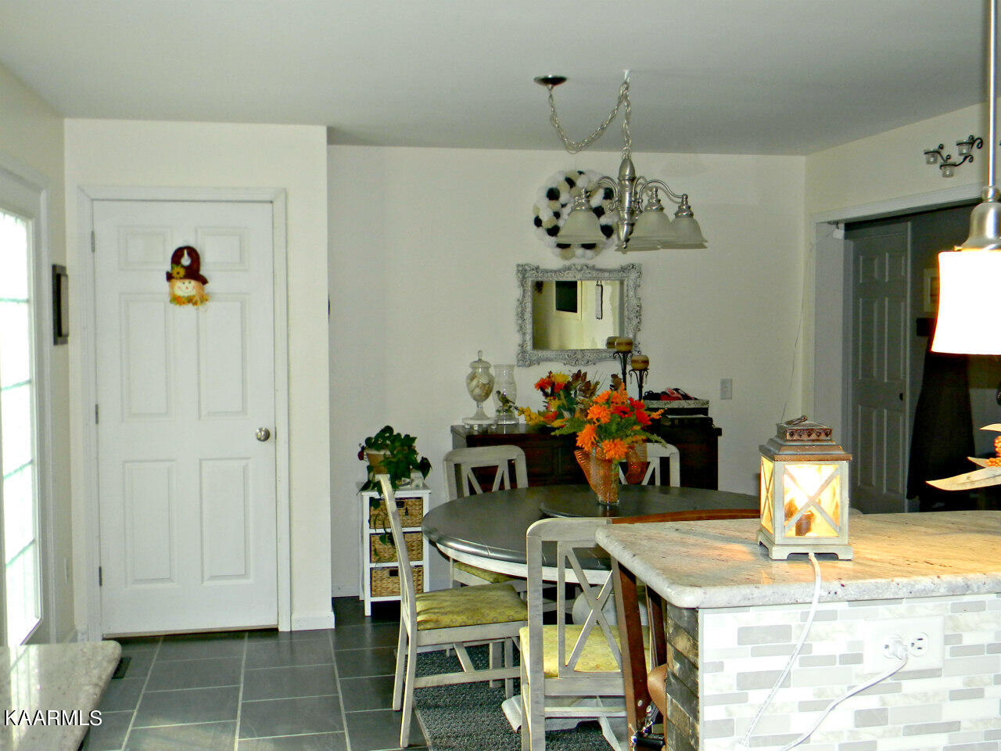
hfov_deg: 51.4
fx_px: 1041
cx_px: 500
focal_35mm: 36
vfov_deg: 39.7
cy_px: 376
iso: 200
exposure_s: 1/30
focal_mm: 6.4
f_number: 3.7
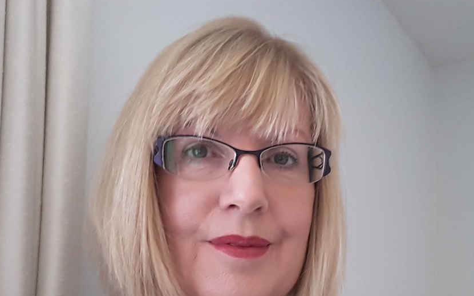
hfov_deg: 52.7
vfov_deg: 34.0
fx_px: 478
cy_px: 202
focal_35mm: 37
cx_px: 254
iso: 50
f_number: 2.2
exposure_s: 1/15
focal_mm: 2.44
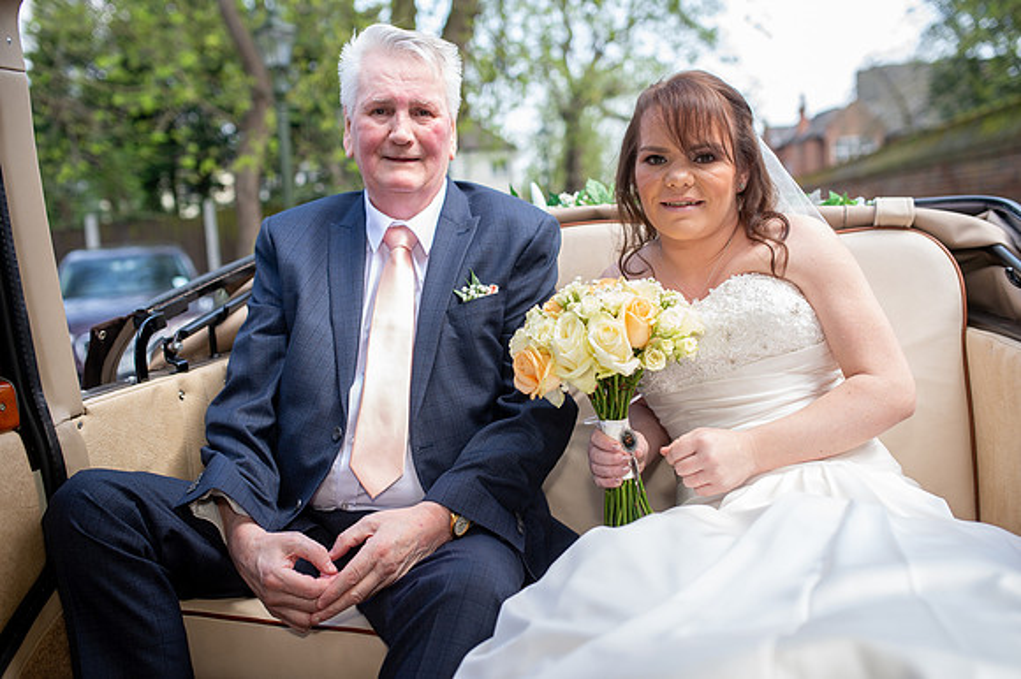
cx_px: 510
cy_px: 340
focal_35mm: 35
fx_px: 992
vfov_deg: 37.8
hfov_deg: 54.5
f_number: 2.8
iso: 100
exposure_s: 1/250
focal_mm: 35
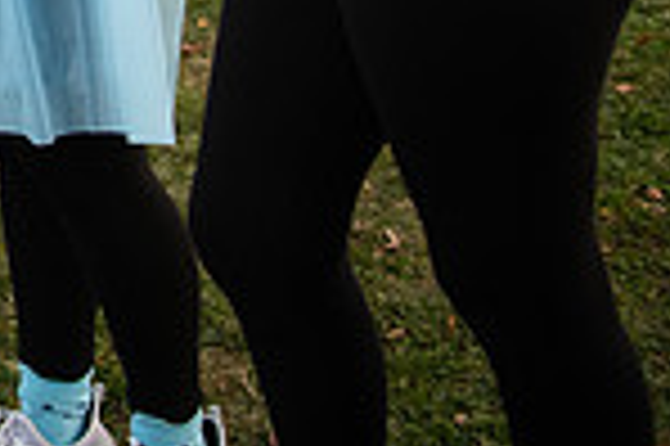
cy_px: -399
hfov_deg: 15.6
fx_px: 2101
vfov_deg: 11.1
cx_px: -535
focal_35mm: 113
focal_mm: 29
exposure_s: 1/320
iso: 1000
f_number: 3.5
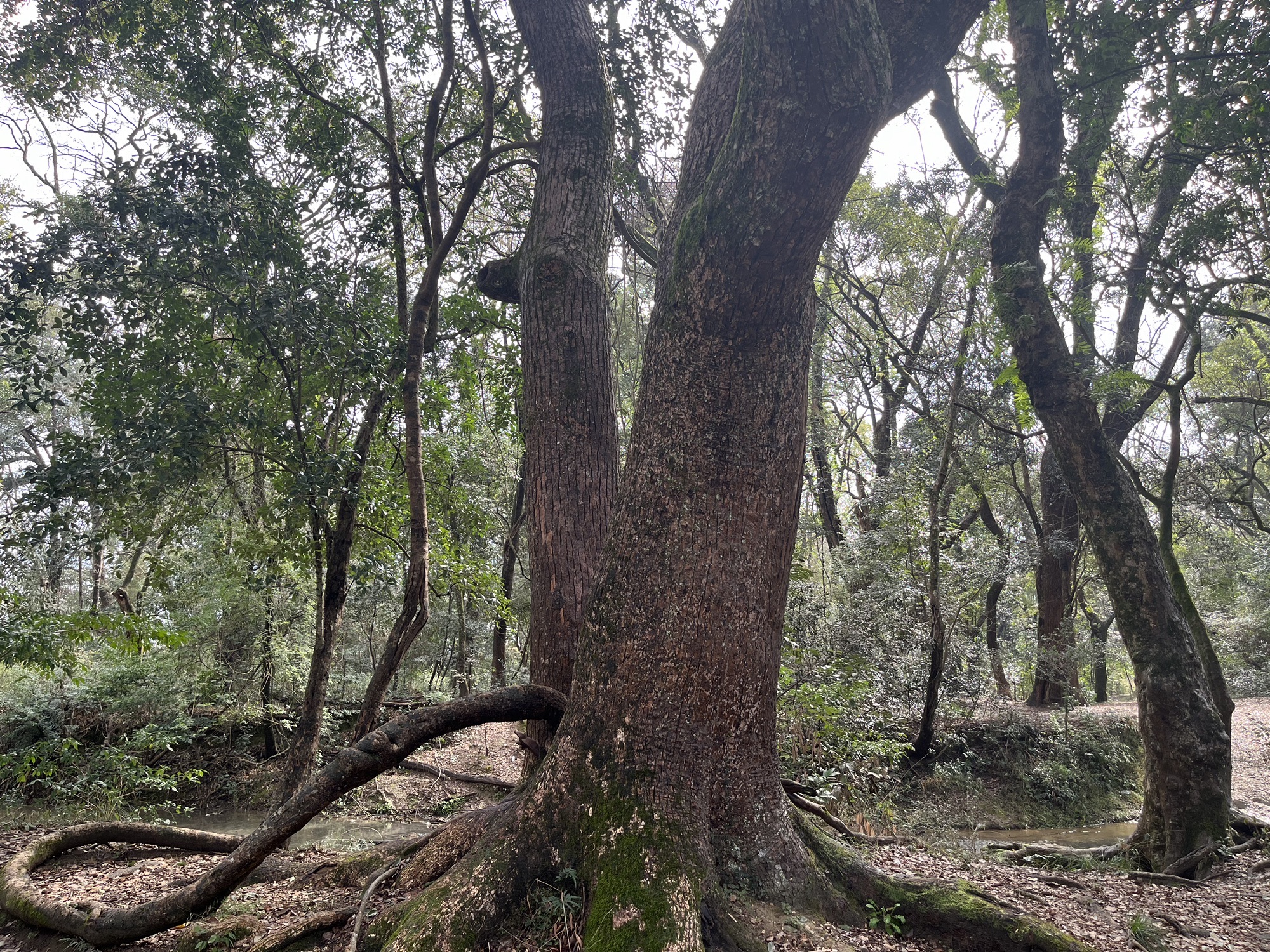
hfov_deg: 67.3
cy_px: 476
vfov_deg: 53.1
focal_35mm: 26
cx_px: 635
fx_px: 954
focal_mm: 5.1
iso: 50
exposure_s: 1/178
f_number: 1.6
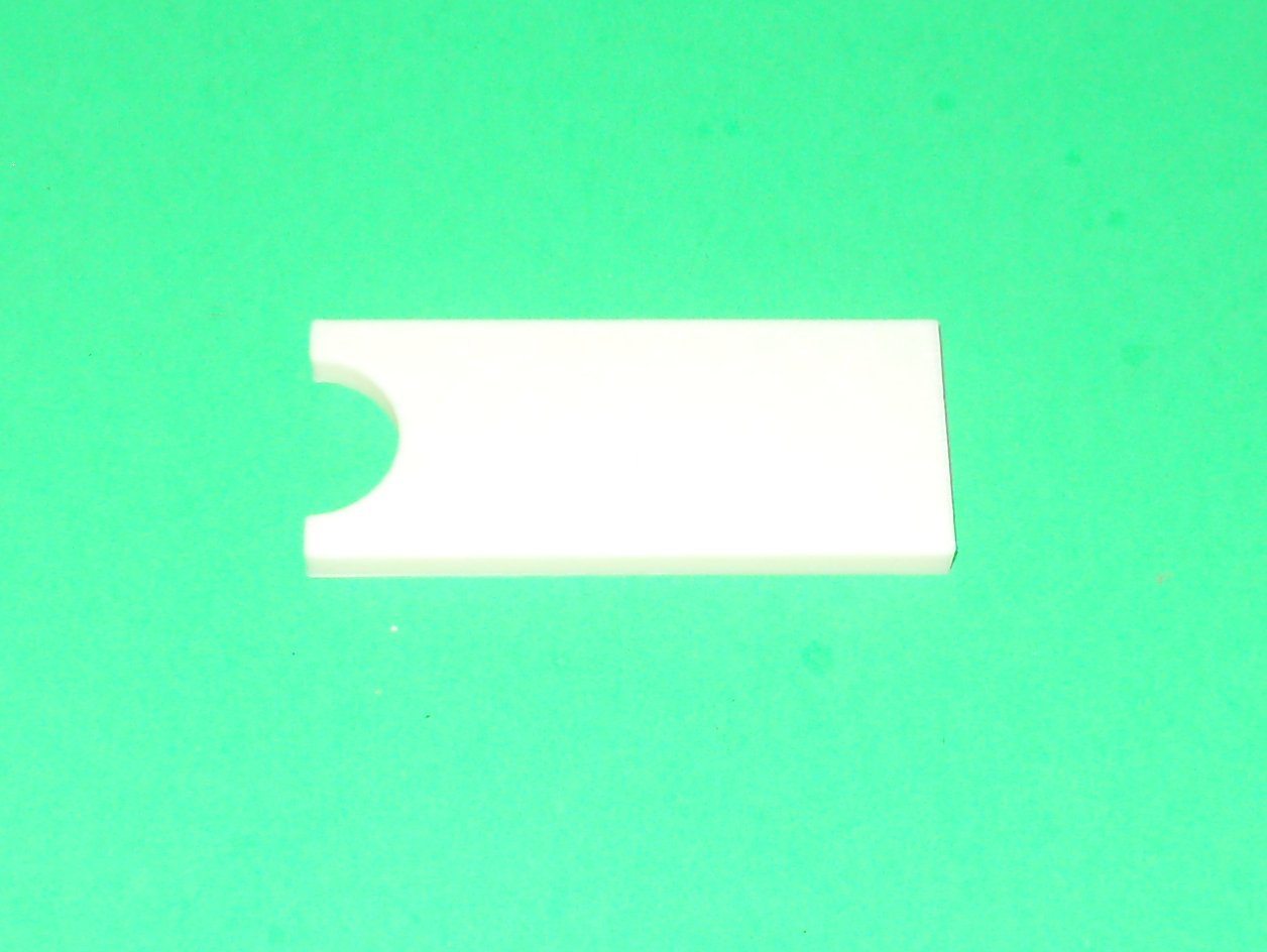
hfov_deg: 63.4
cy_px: 476
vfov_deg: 49.8
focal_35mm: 28
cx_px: 634
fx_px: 1026
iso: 80
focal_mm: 5
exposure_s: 1/25
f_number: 2.7
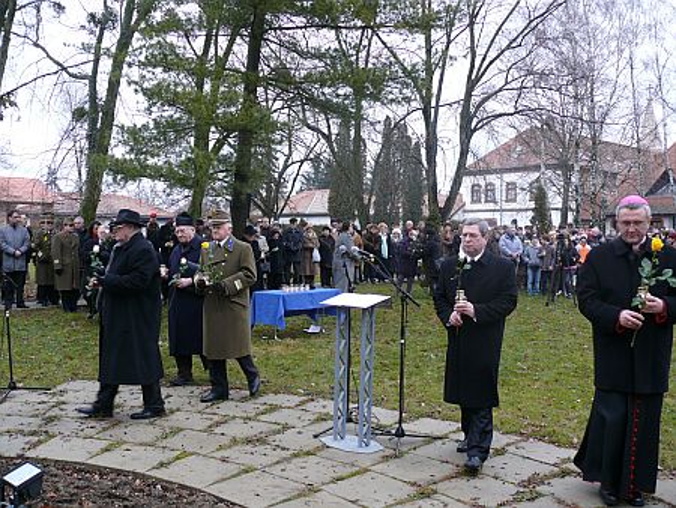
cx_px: 338
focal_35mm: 35
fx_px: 684
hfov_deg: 52.6
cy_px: 254
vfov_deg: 40.7
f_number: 2.8
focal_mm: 7.4
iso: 100
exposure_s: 1/80
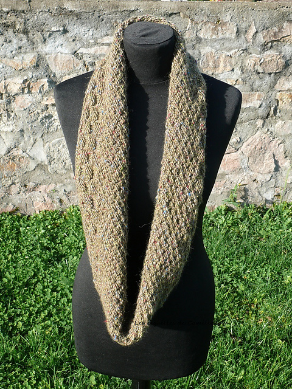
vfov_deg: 41.2
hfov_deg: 31.5
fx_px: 517
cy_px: 194
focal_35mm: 46
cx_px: 146
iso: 100
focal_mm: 9.7
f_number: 5
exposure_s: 1/200
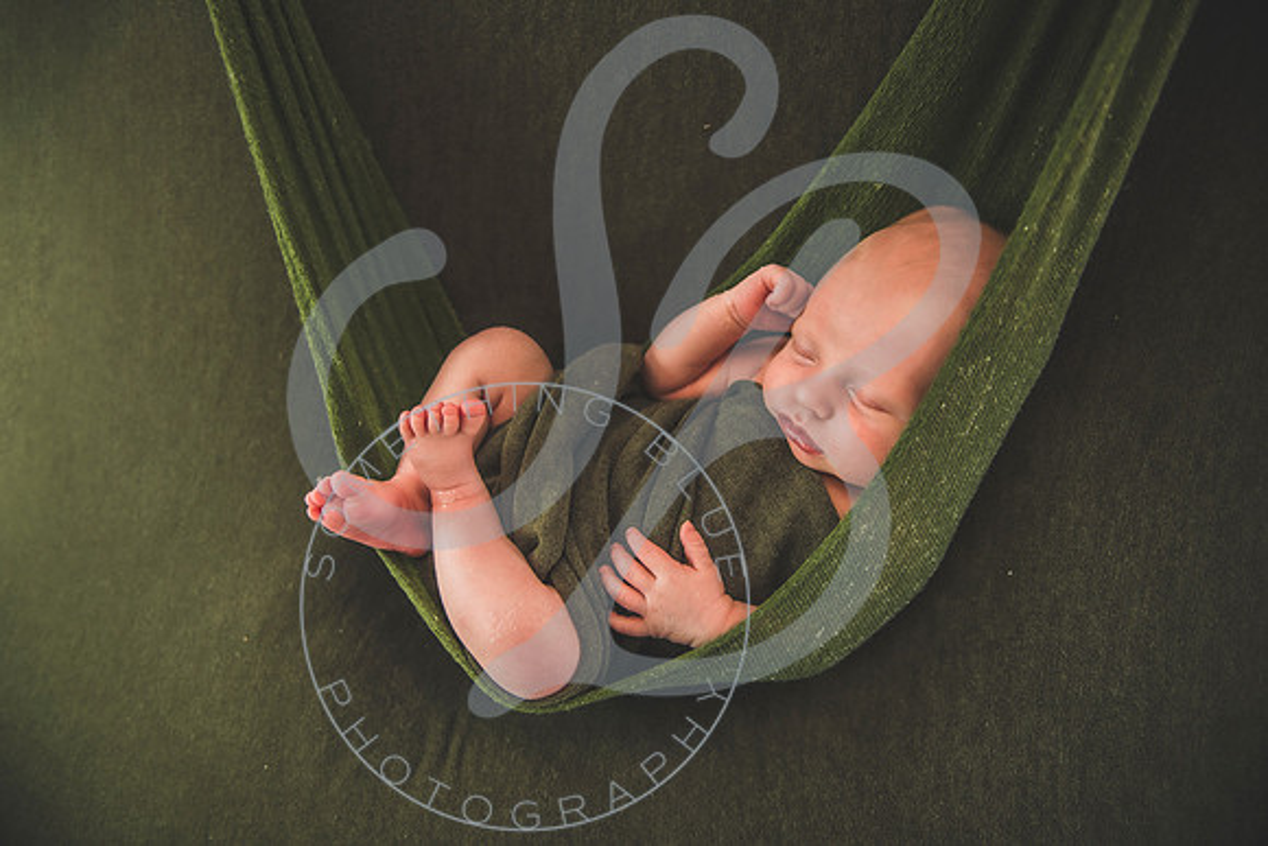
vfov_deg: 53.2
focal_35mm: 24
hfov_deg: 73.7
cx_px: 634
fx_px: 845
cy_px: 423
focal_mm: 24
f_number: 2.8
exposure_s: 1/125
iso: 400
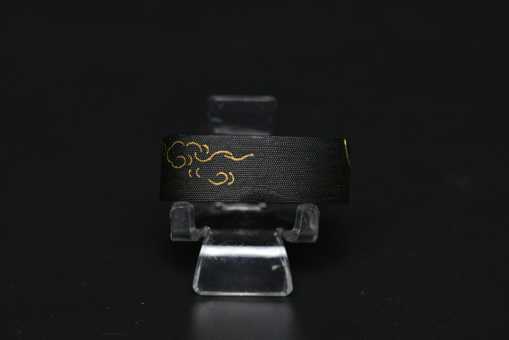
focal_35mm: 105
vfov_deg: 13.0
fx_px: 1485
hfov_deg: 19.5
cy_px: 170
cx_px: 254
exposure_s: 1/125
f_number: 10
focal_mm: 105
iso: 4500
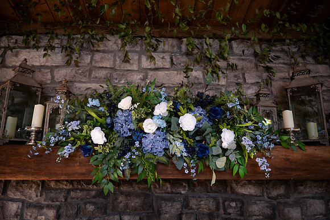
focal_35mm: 24
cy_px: 110
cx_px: 165
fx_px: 220
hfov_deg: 73.8
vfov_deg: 53.1
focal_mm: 24
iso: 800
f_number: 4
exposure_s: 1/200
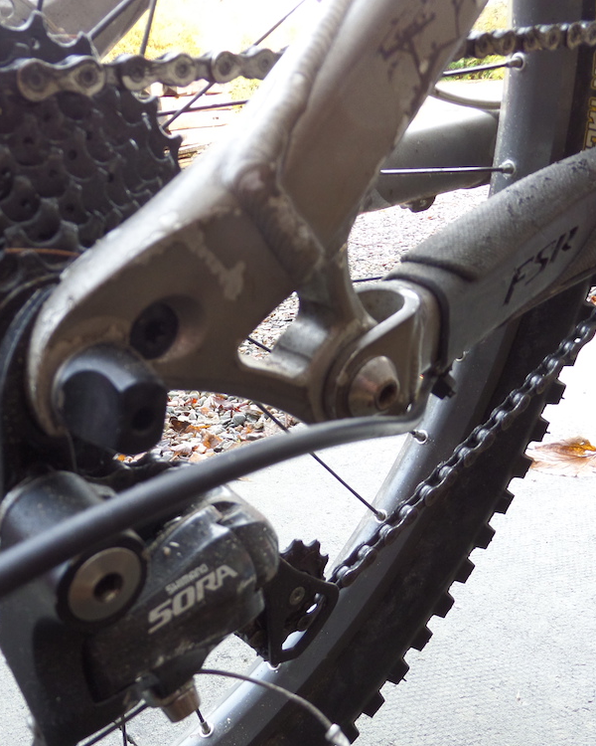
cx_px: 186
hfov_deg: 44.9
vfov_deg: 55.7
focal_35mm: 32
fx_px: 706
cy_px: 365
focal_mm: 4
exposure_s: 1/30
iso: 160
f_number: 3.2
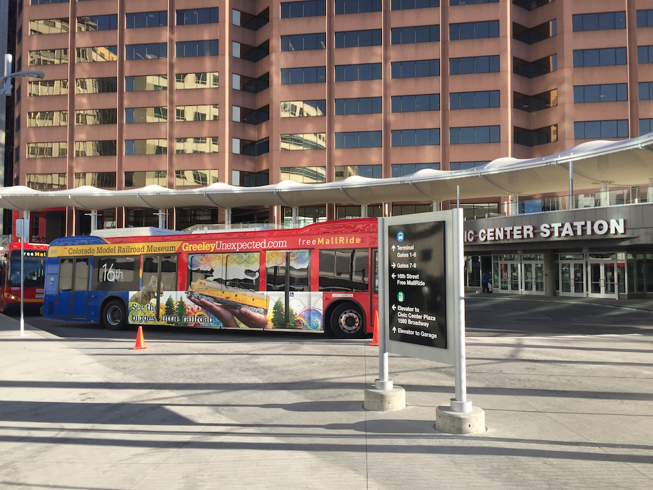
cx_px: 326
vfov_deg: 48.2
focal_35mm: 29
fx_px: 547
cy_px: 245
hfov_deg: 61.7
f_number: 2.2
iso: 32
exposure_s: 1/775
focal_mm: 4.15
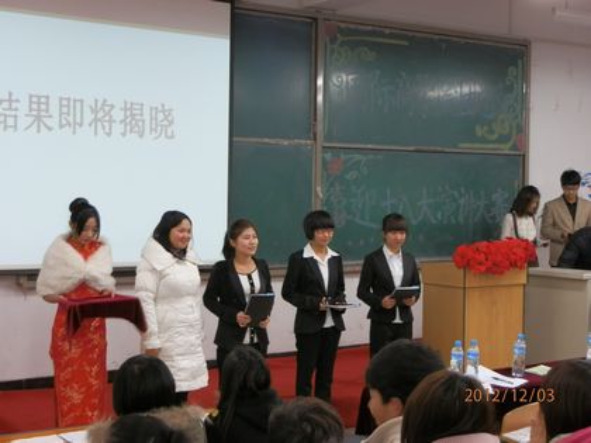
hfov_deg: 36.2
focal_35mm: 53
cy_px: 222
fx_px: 905
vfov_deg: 27.5
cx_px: 296
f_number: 3.6
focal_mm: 9.58
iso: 200
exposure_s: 1/10
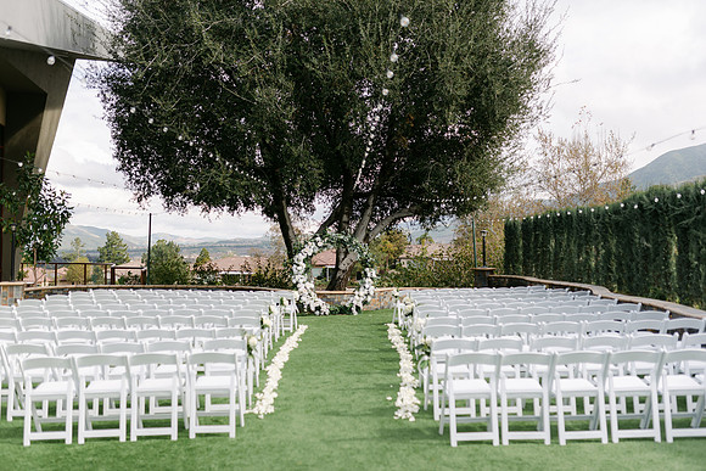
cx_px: 353
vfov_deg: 37.9
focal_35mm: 35
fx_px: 687
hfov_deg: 54.4
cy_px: 236
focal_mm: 35
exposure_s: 1/3200
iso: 100
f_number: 2
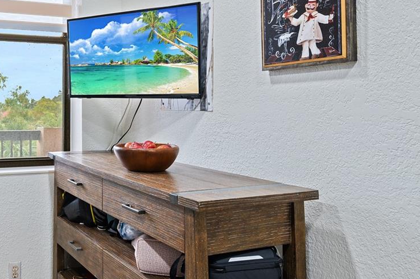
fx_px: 431
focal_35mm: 37
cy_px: 115
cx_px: 40
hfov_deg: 46.7
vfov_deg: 35.7
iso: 200
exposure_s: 1/6
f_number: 8
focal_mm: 17
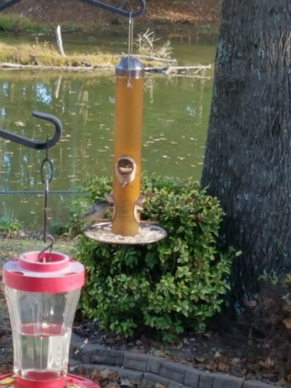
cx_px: 146
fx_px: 291
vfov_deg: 67.3
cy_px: 194
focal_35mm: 26
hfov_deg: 53.1
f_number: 1.7
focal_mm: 4.2
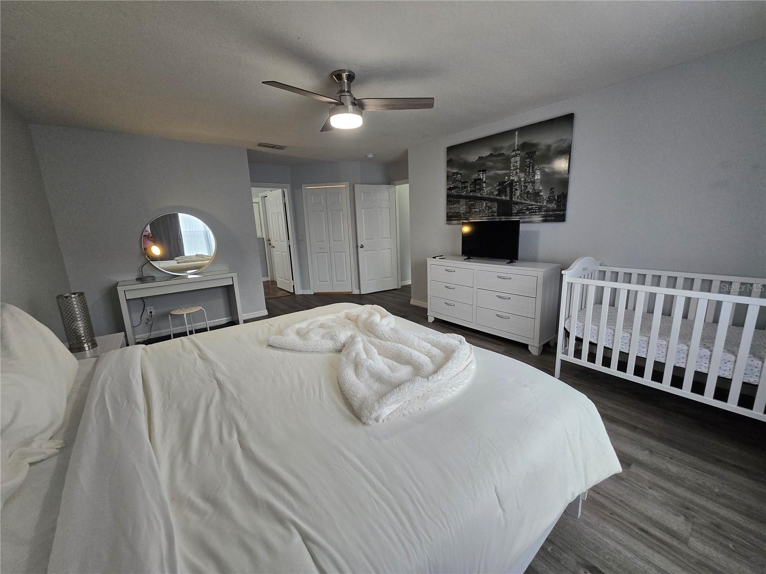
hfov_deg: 106.2
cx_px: 383
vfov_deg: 89.9
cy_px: 287
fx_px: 288
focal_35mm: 13
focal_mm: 1.7
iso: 100
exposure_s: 1/60
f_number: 2.2
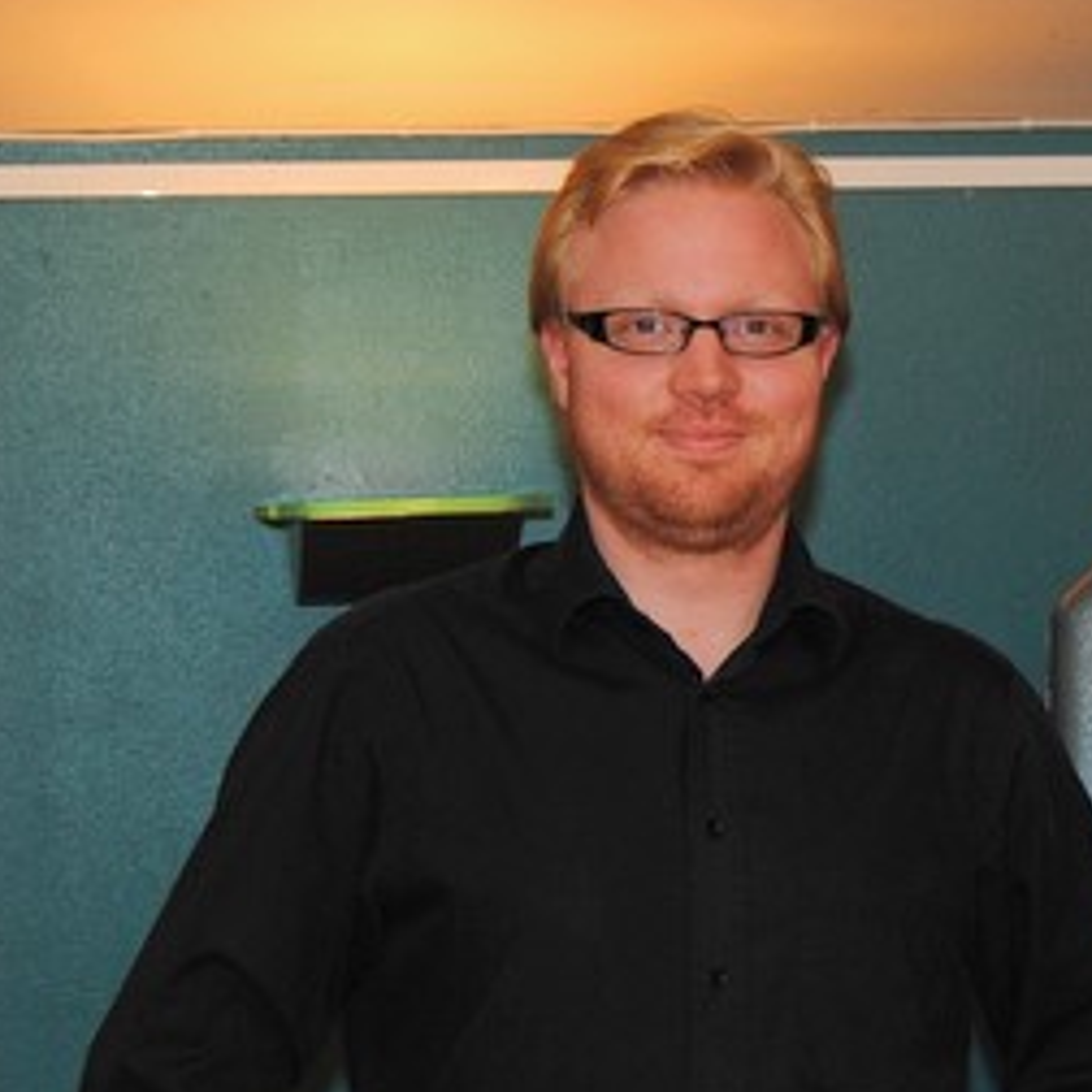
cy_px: 715
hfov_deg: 23.6
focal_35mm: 71
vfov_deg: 24.2
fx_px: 2534
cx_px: 1001
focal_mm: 26
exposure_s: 1/60
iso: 200
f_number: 4
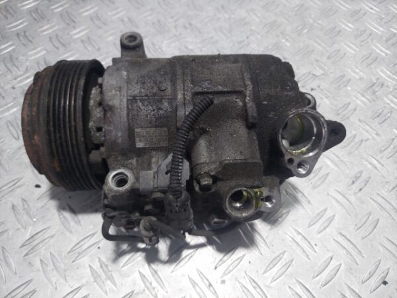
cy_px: 149
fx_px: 287
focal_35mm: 25
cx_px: 198
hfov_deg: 69.4
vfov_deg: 54.9
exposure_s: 1/100
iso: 80
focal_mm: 5.23
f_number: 1.8
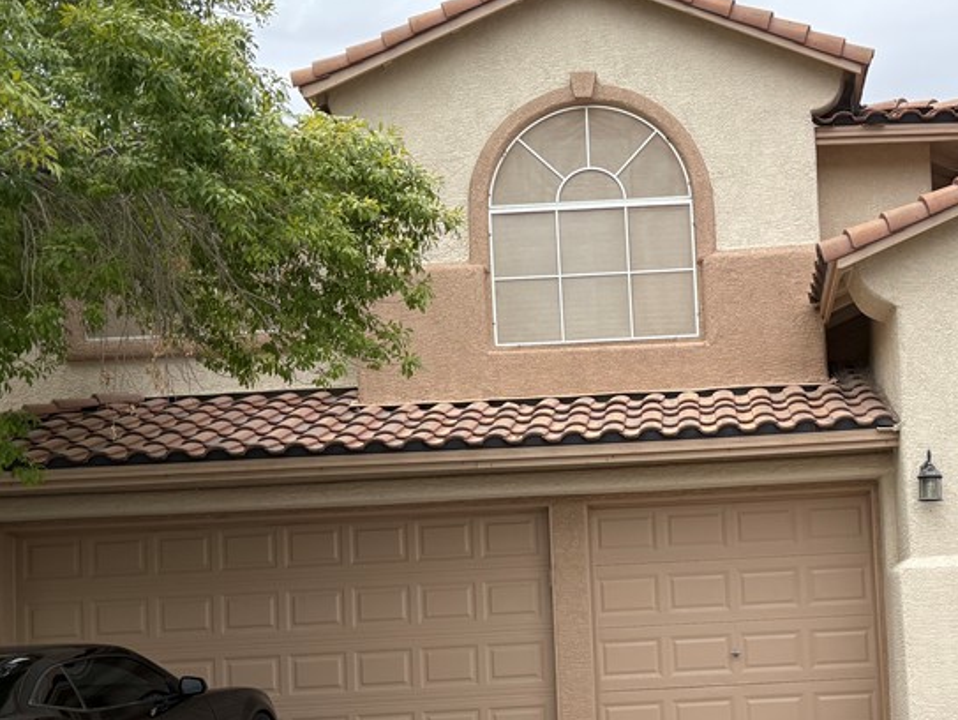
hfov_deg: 38.0
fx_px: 1357
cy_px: 554
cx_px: 704
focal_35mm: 49
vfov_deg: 29.2
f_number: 1.6
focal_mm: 5.96
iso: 50
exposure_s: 1/3279
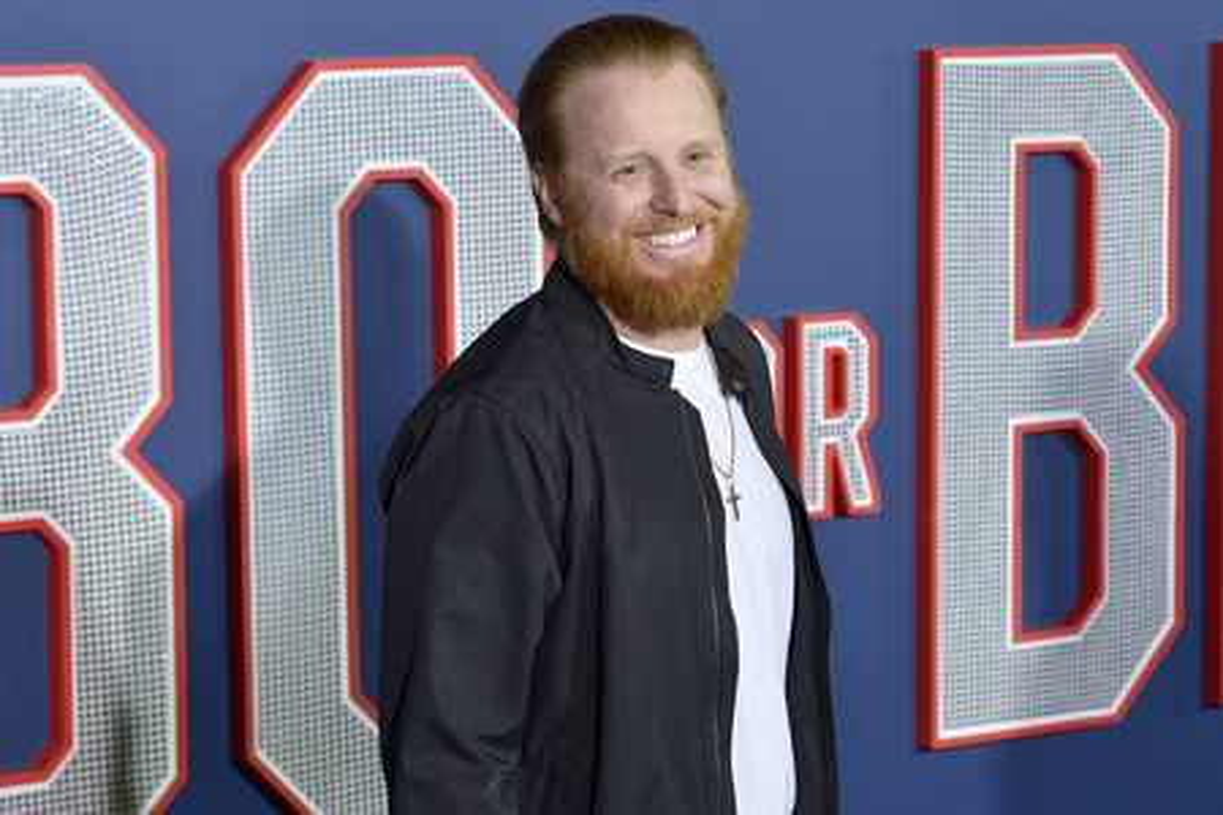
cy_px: 408
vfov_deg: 13.0
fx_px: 3567
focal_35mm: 105
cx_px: 612
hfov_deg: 19.5
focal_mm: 105
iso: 2000
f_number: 6.3
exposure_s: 1/320
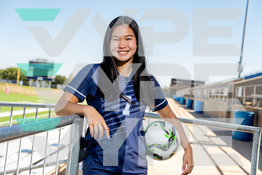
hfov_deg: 40.3
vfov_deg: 27.5
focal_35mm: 49
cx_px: 131
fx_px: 357
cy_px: 88
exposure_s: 1/250
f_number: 4
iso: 100
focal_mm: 49
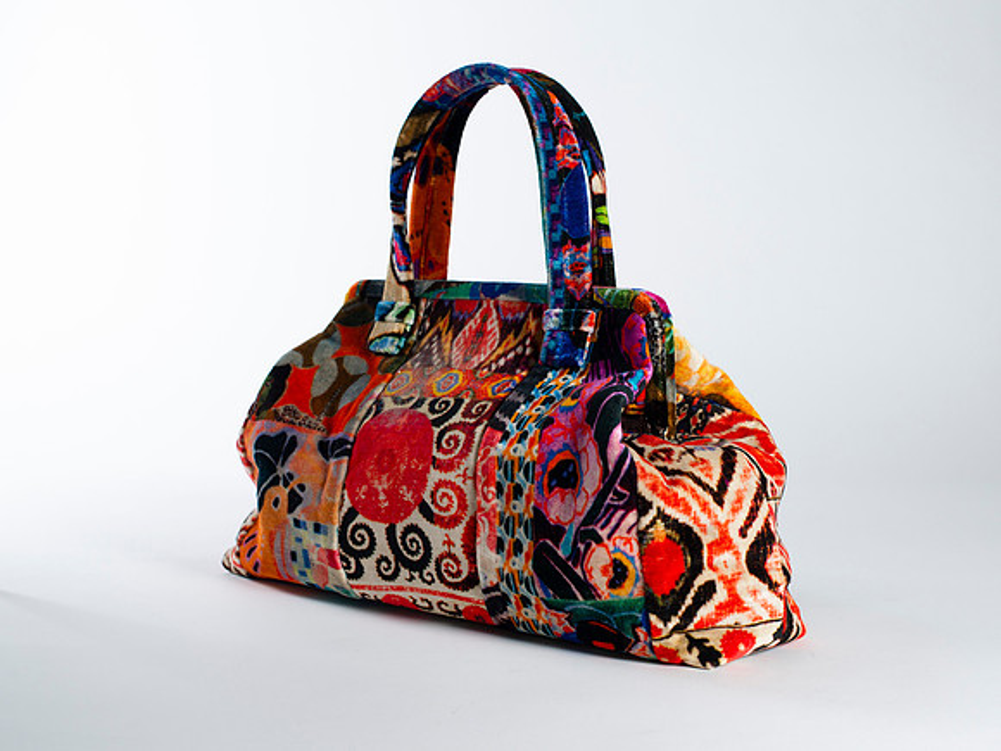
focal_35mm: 59
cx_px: 551
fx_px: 1719
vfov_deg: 24.6
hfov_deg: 32.4
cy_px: 367
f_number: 7.1
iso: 200
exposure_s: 1/200
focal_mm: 50
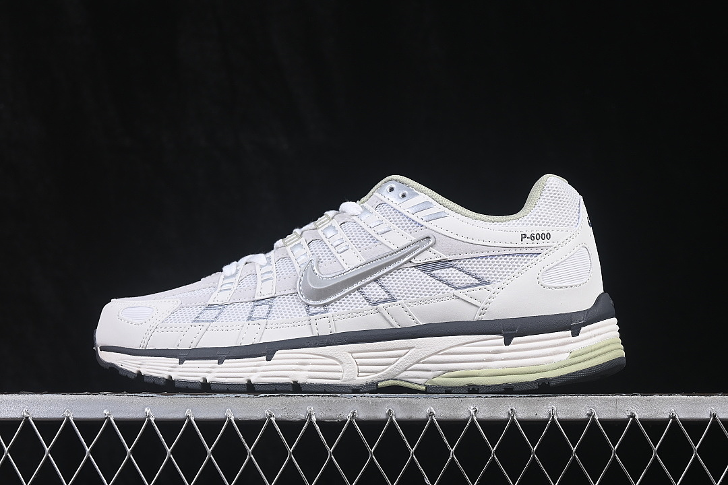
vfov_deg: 18.2
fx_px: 1517
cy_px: 242
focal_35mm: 75
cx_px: 364
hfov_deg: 27.0
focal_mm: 50
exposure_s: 1/80
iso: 160
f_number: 8
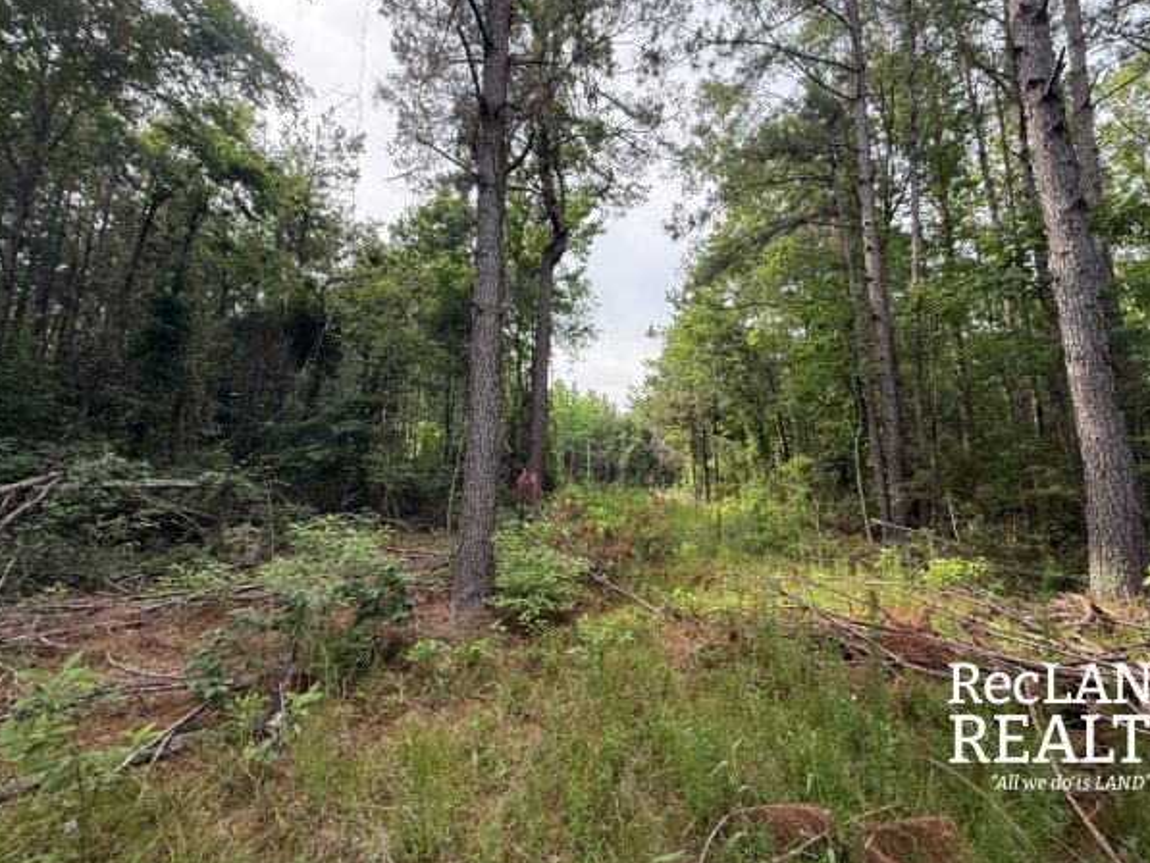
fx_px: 498
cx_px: 603
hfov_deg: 98.1
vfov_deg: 81.8
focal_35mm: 15
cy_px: 422
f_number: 2.2
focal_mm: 2.22
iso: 64
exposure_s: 1/442
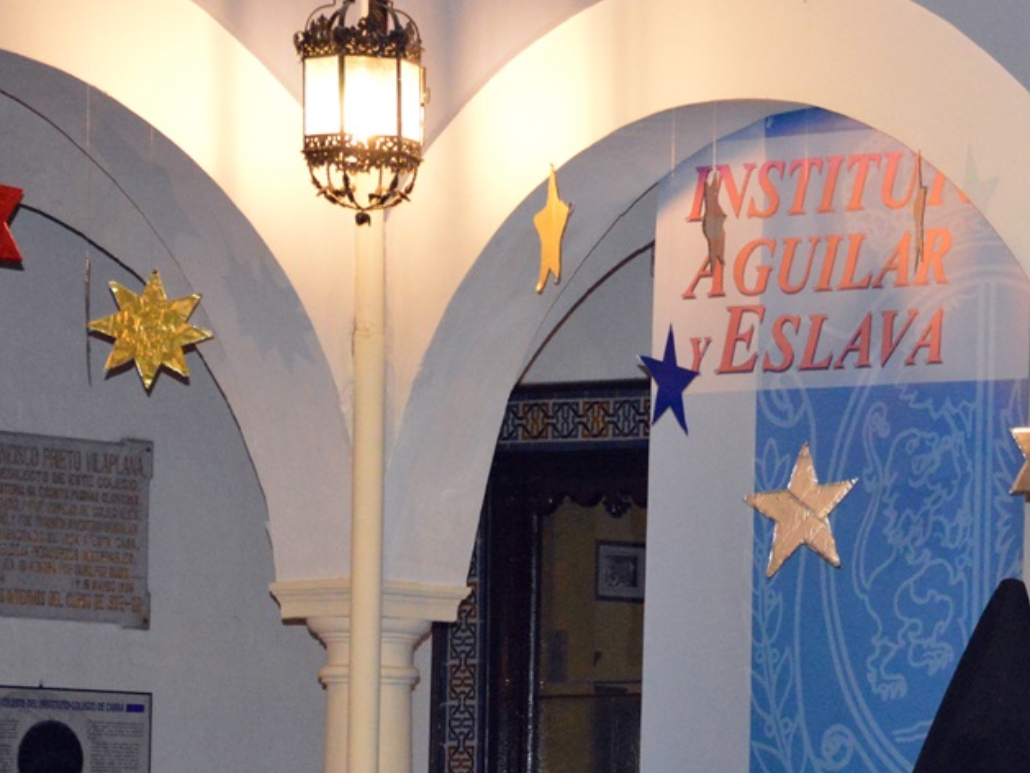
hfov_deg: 11.0
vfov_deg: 8.4
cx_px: 1251
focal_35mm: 176
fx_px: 5238
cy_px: 680
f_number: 4.8
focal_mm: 48
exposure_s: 1/60
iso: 3200
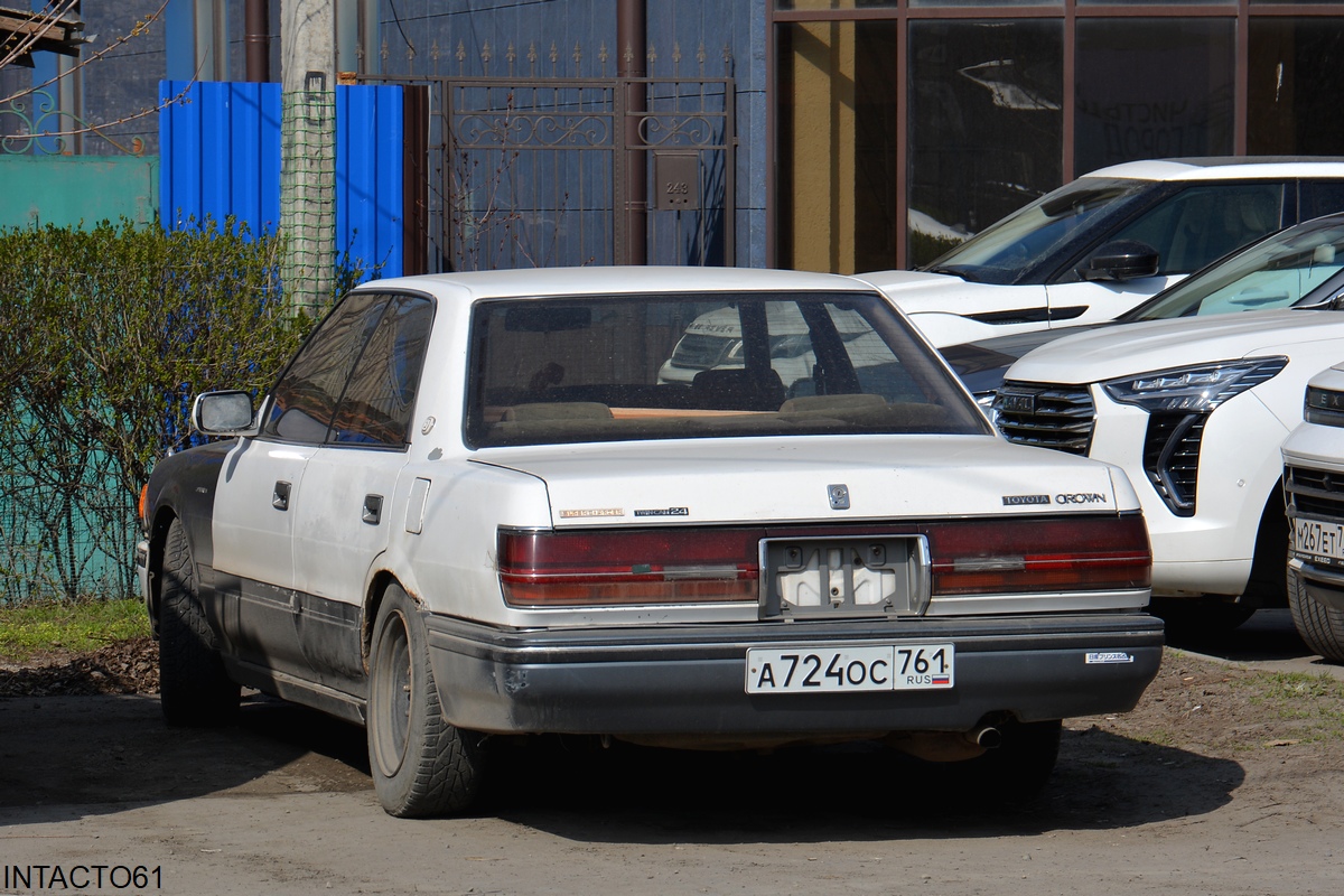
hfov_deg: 15.2
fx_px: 5040
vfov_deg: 10.2
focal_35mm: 135
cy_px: 448
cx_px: 672
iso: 100
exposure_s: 1/320
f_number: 9
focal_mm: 90
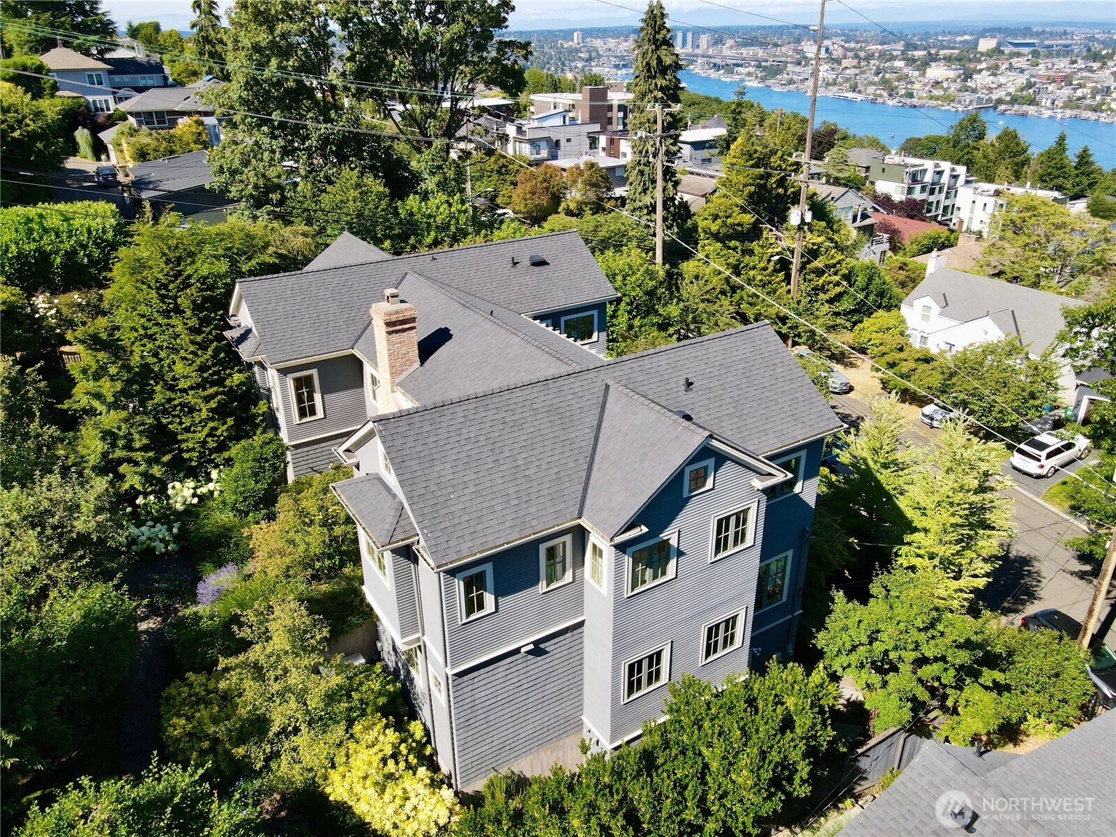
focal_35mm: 24
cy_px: 418
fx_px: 774
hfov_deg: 71.6
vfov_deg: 56.8
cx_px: 558
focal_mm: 4.5
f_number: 2.8
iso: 100
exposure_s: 1/350
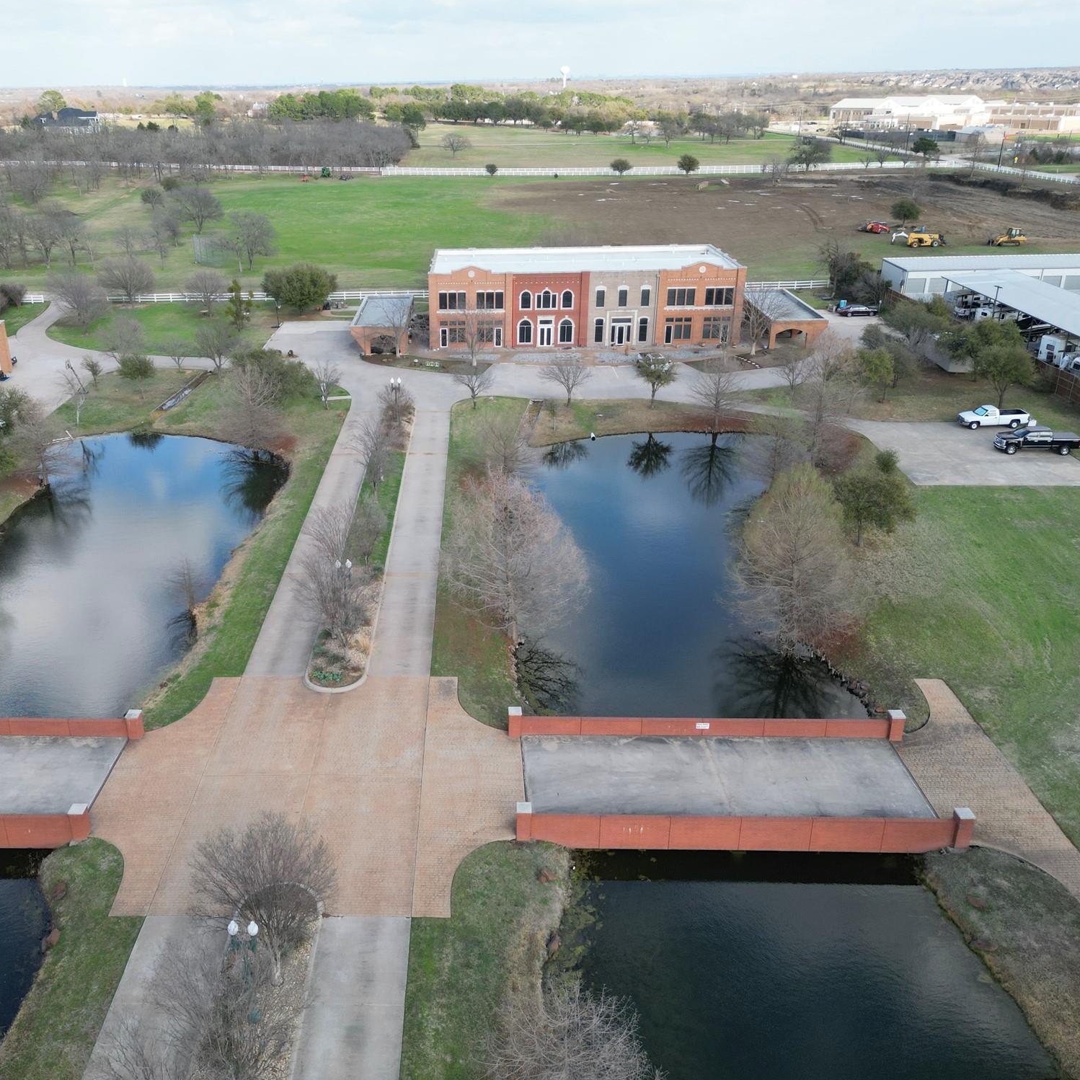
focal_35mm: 29
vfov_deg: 55.6
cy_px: 532
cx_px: 433
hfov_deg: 55.2
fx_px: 1024
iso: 200
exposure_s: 1/1250
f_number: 1.7
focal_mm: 6.72
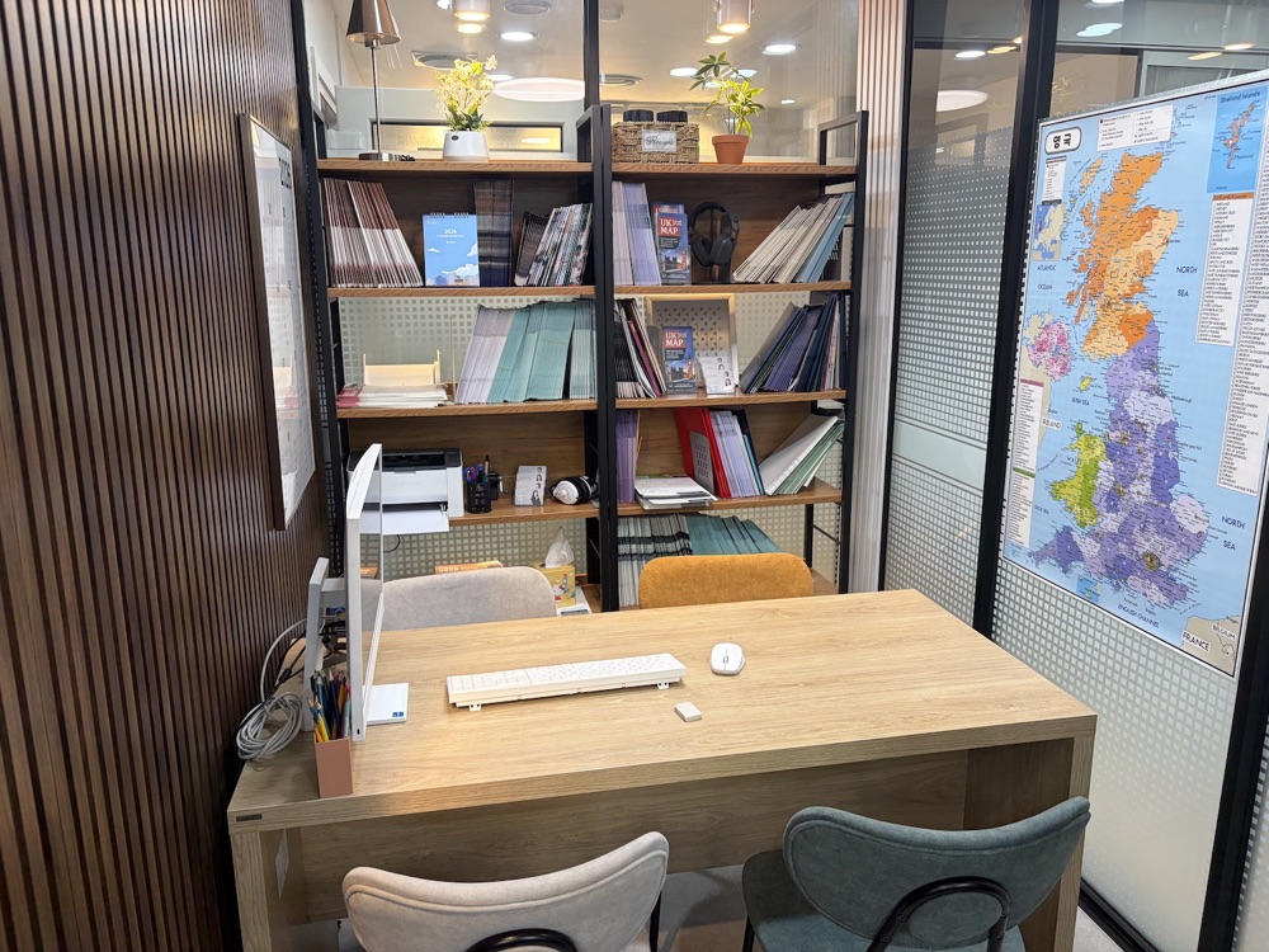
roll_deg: +0.1
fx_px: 953
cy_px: 476
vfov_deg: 53.1
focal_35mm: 26
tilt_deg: -13.4
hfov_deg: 67.3
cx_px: 634
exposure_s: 1/120
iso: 125
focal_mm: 5.96
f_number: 1.6
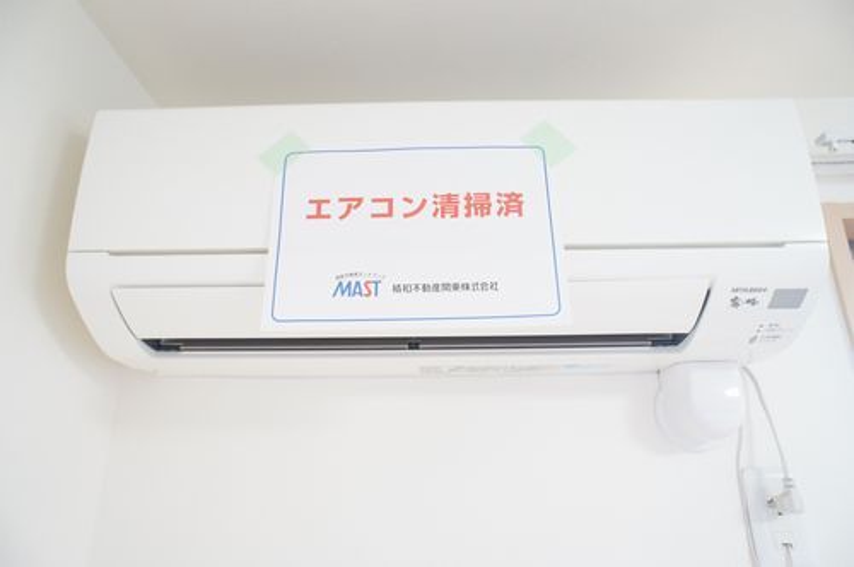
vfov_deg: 53.0
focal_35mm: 24
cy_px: 284
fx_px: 569
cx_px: 427
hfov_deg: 73.8
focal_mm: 16
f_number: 4
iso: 1000
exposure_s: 1/60
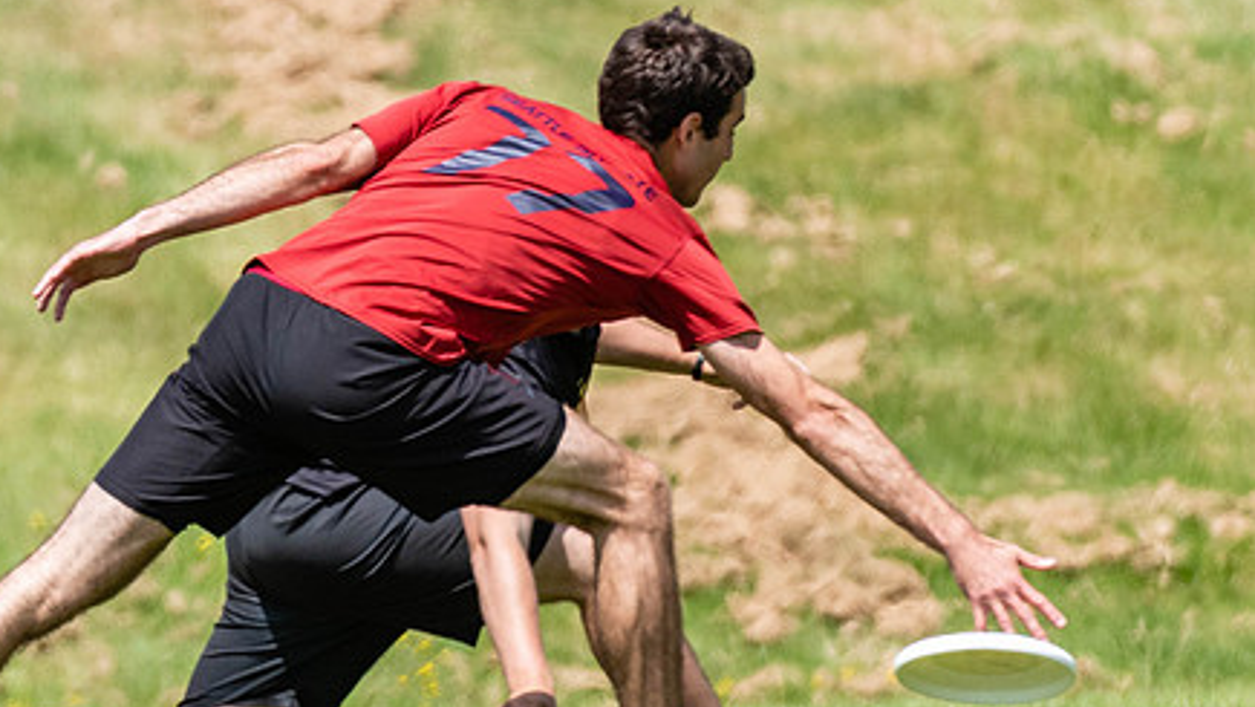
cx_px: 661
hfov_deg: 1.4
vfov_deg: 0.8
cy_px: 257
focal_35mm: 1598
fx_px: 53194
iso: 360
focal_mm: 400
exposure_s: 1/2000
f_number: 4
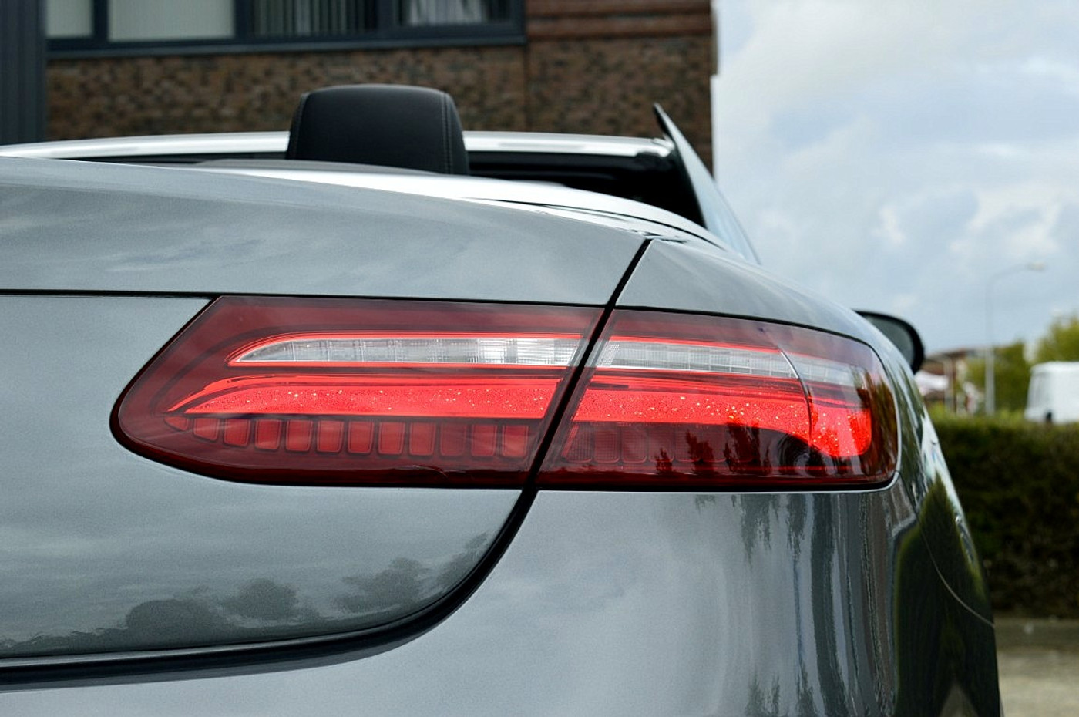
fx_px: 2335
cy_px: 358
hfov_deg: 26.0
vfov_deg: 17.5
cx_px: 540
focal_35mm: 78
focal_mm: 52
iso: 400
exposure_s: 1/250
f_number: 10
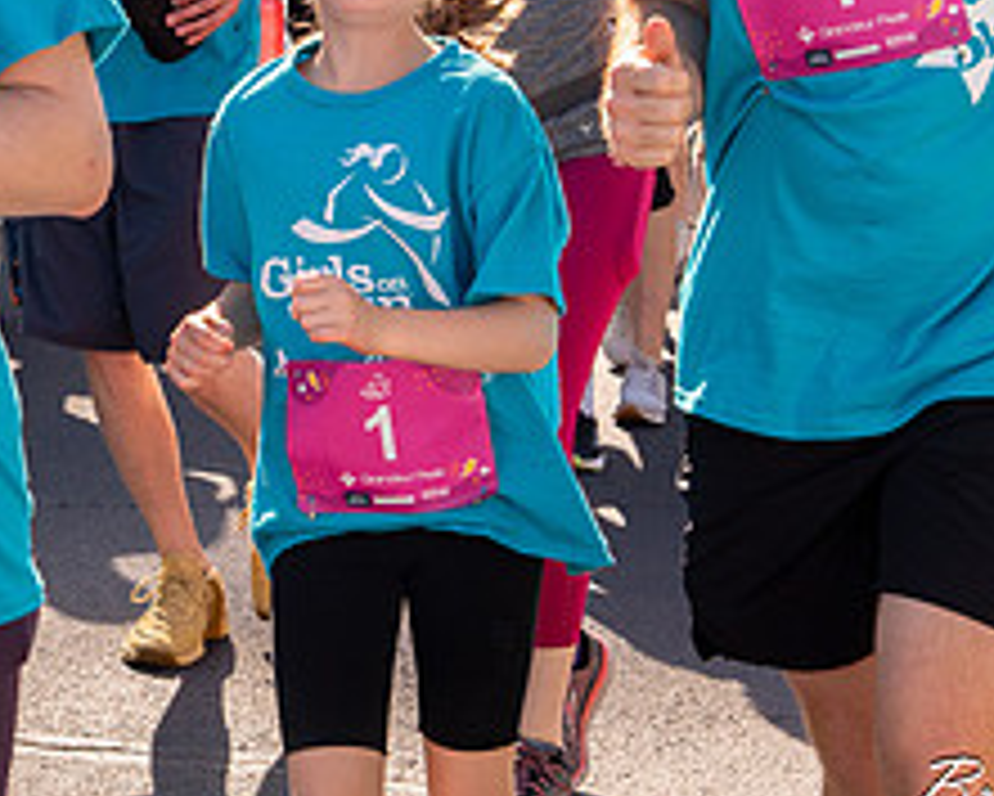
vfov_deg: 10.7
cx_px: 67
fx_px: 4209
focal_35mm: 143
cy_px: 45
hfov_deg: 13.3
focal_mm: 58
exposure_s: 1/1000
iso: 800
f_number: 8
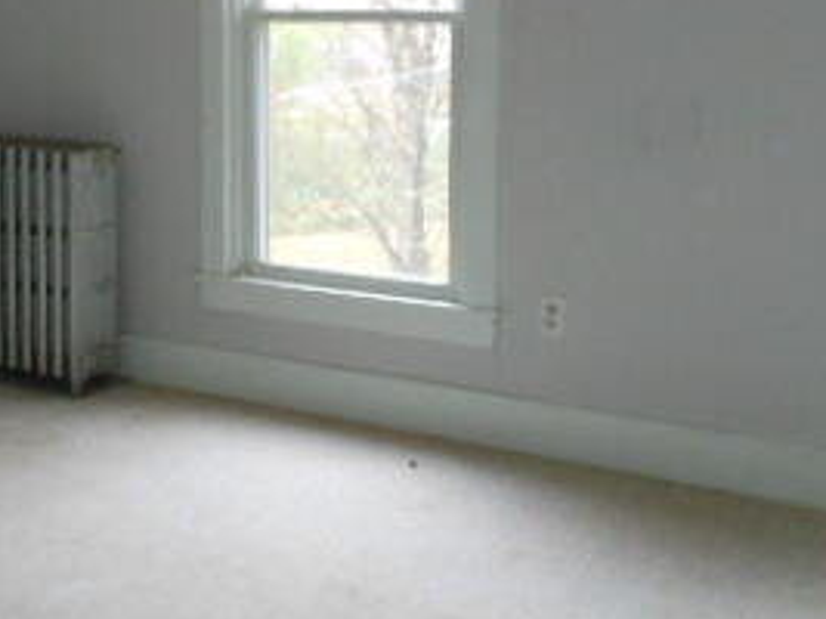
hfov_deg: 31.2
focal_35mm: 60
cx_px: 145
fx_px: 1431
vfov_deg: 23.7
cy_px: 59
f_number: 3.2
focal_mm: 4.5
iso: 400
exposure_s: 1/30
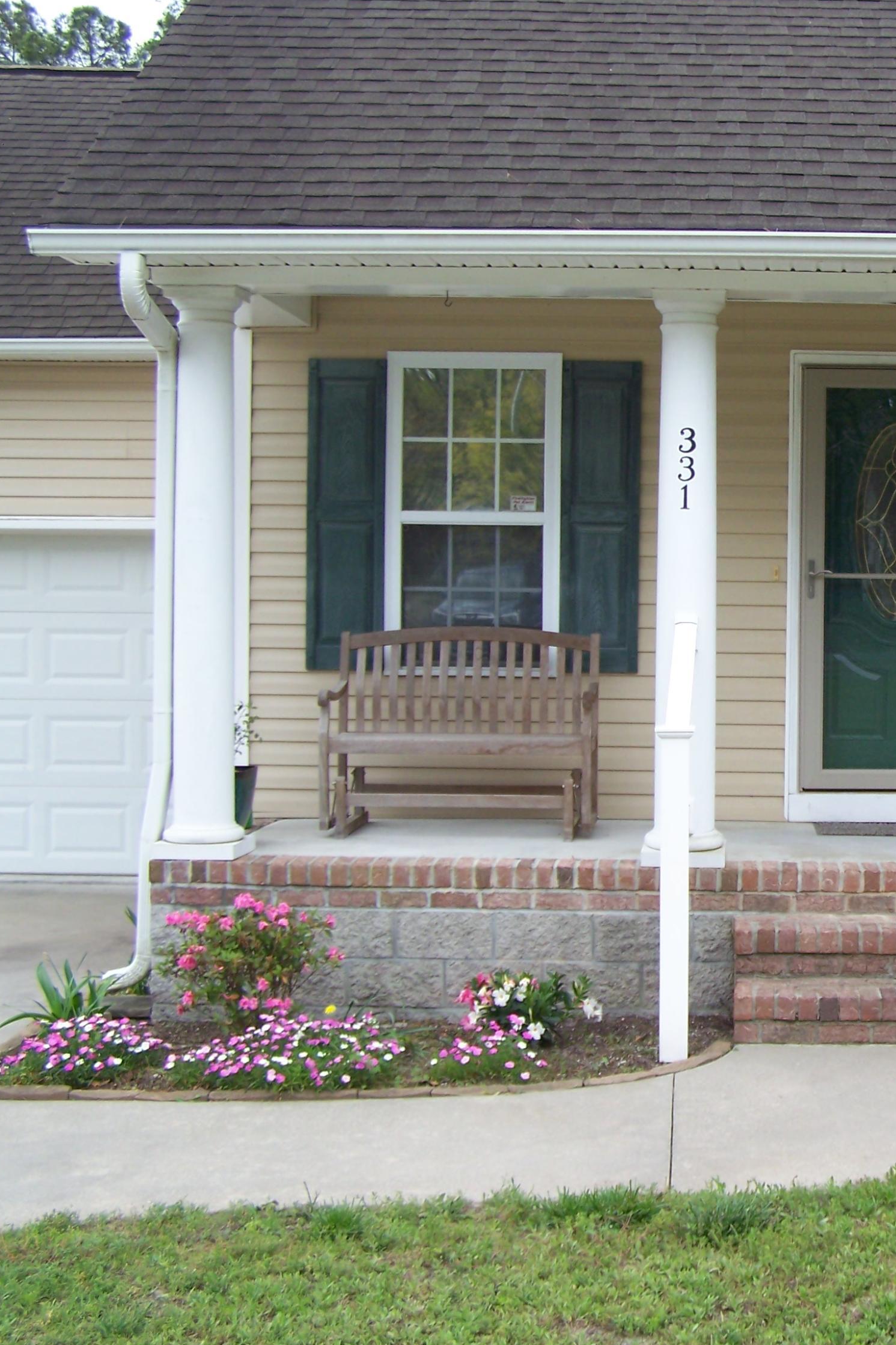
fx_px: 1979
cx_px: 877
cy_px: 672
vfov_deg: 37.5
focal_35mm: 53
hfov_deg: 24.5
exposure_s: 1/320
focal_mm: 6.3
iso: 64
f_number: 2.8
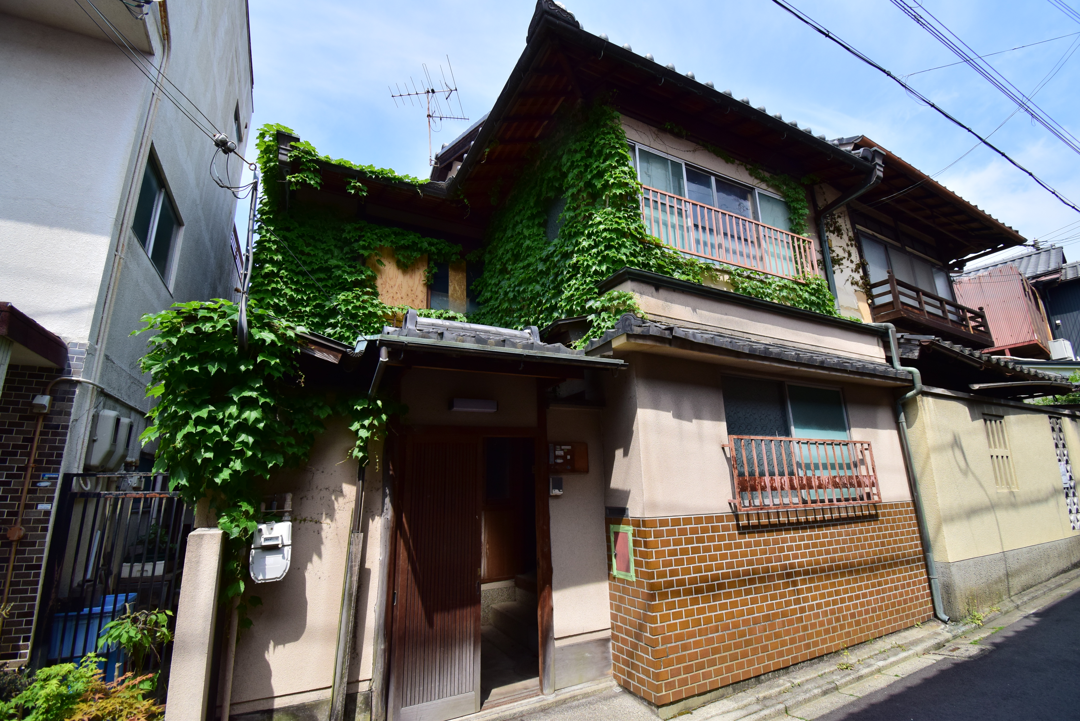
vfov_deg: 77.4
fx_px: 450
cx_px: 540
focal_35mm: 15
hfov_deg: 100.4
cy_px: 360
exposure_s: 1/1500
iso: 400
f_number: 6.7
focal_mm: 10
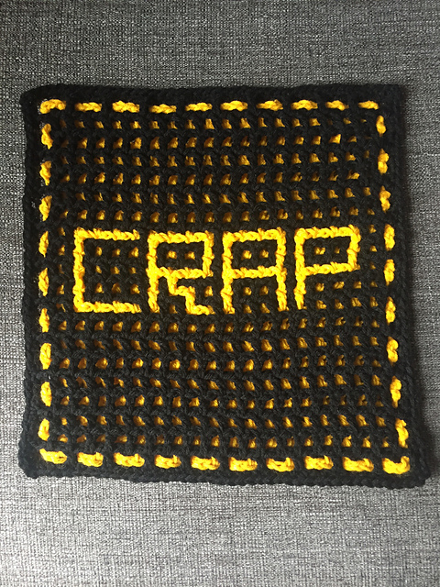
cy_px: 294
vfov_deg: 61.7
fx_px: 491
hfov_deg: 48.2
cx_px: 220
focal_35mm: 29
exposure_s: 1/30
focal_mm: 4.15
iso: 160
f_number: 2.2
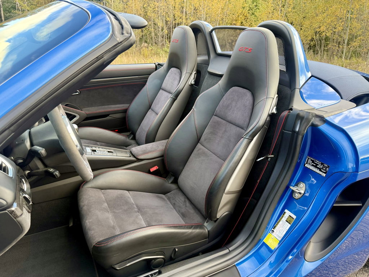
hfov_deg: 71.6
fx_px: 256
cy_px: 138
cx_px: 184
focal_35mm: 24
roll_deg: -2.3
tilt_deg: -20.6
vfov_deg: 56.8
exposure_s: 1/206
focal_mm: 6.76
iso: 160
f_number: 1.78
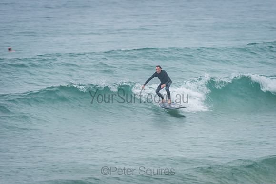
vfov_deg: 2.8
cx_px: 138
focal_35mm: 500
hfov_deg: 4.1
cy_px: 92
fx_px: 3834
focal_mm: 500
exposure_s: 1/30
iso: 140
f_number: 5.6
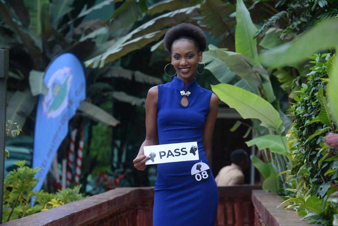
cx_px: 169
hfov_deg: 14.6
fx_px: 1315
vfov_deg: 9.8
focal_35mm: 140
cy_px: 113
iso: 1600
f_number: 5.6
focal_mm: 140
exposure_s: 1/100
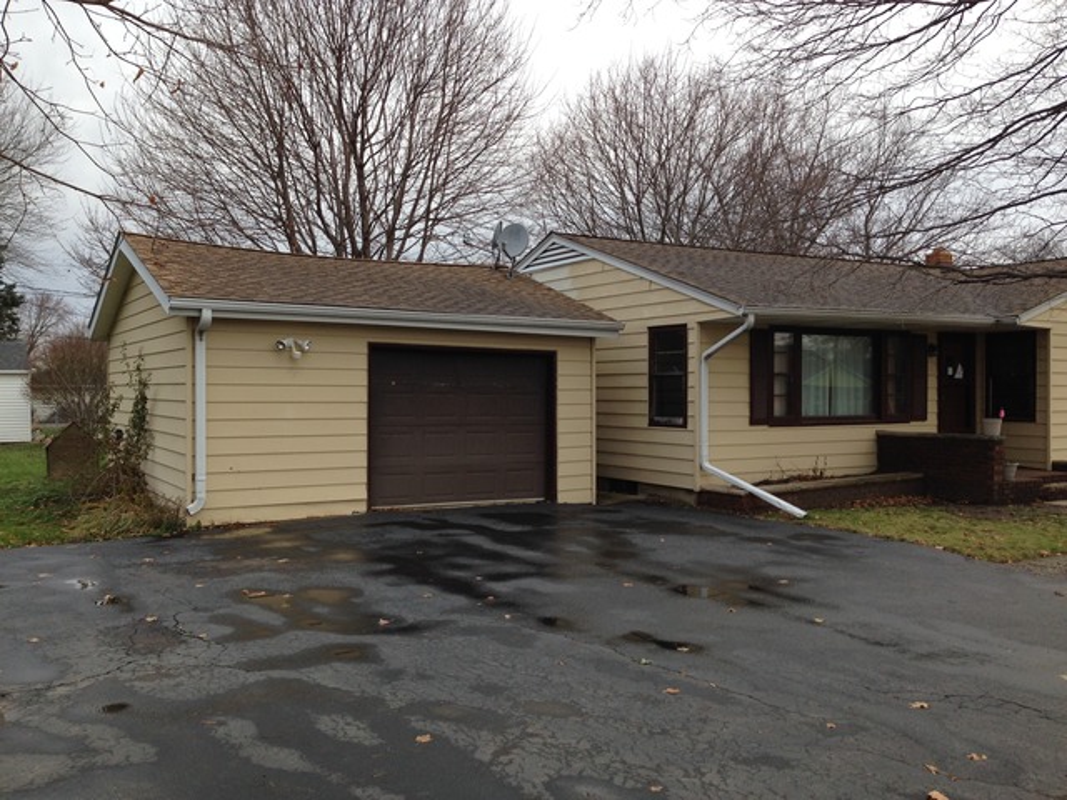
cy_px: 400
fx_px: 1017
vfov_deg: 42.9
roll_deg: -0.6
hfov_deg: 55.4
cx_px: 534
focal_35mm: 33
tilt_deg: -1.3
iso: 50
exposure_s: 1/170
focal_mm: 4.12
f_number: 2.4
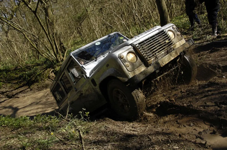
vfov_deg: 39.9
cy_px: 75
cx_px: 114
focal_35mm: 33
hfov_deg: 57.3
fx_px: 208
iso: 250
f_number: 9
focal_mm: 22
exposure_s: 1/160
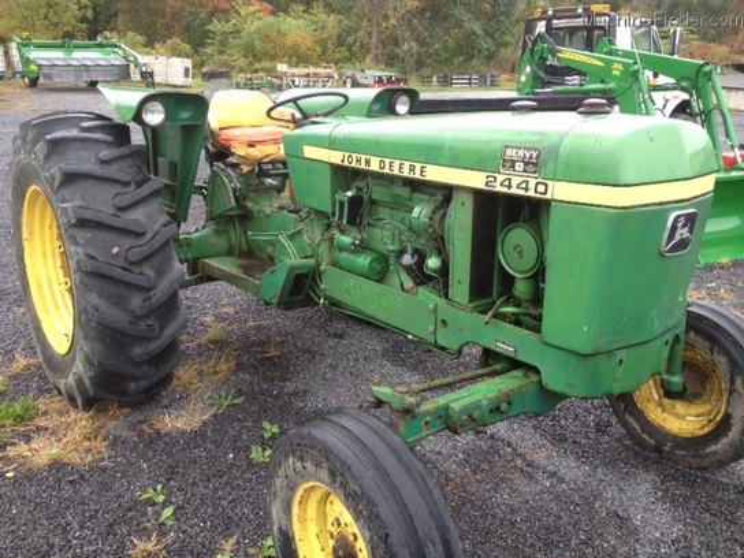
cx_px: 372
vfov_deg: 40.7
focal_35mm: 35
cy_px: 279
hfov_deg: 52.6
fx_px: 752
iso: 80
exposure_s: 1/225
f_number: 2.4
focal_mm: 4.28
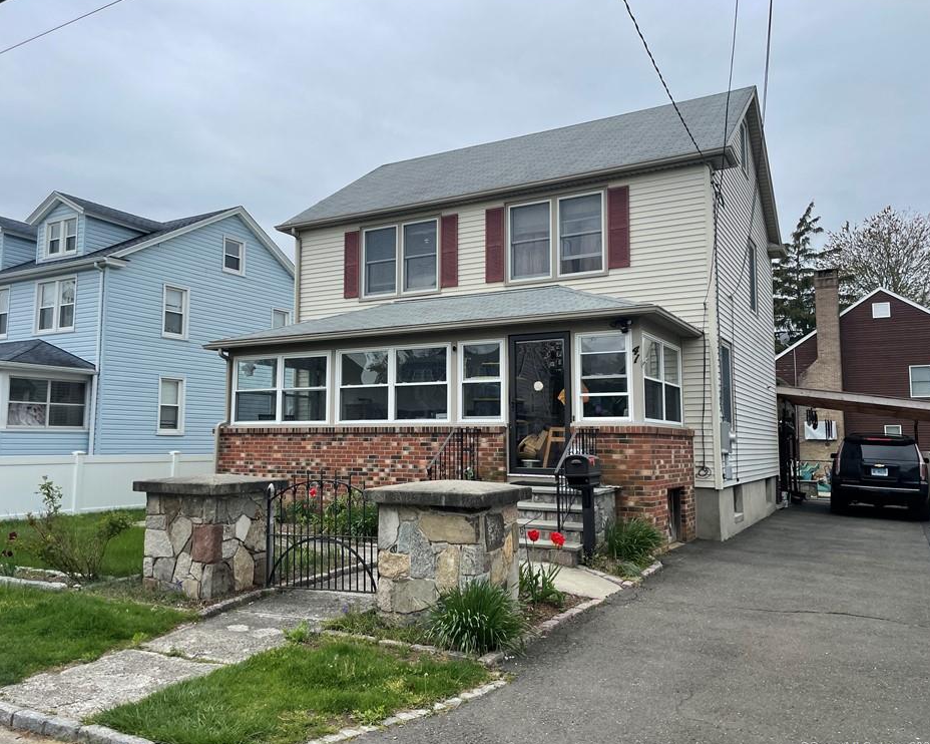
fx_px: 771
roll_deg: +0.0
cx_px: 431
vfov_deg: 51.5
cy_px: 372
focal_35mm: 28
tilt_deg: +5.7
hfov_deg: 62.1
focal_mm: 4.2
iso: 32
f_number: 1.6
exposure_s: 1/4651
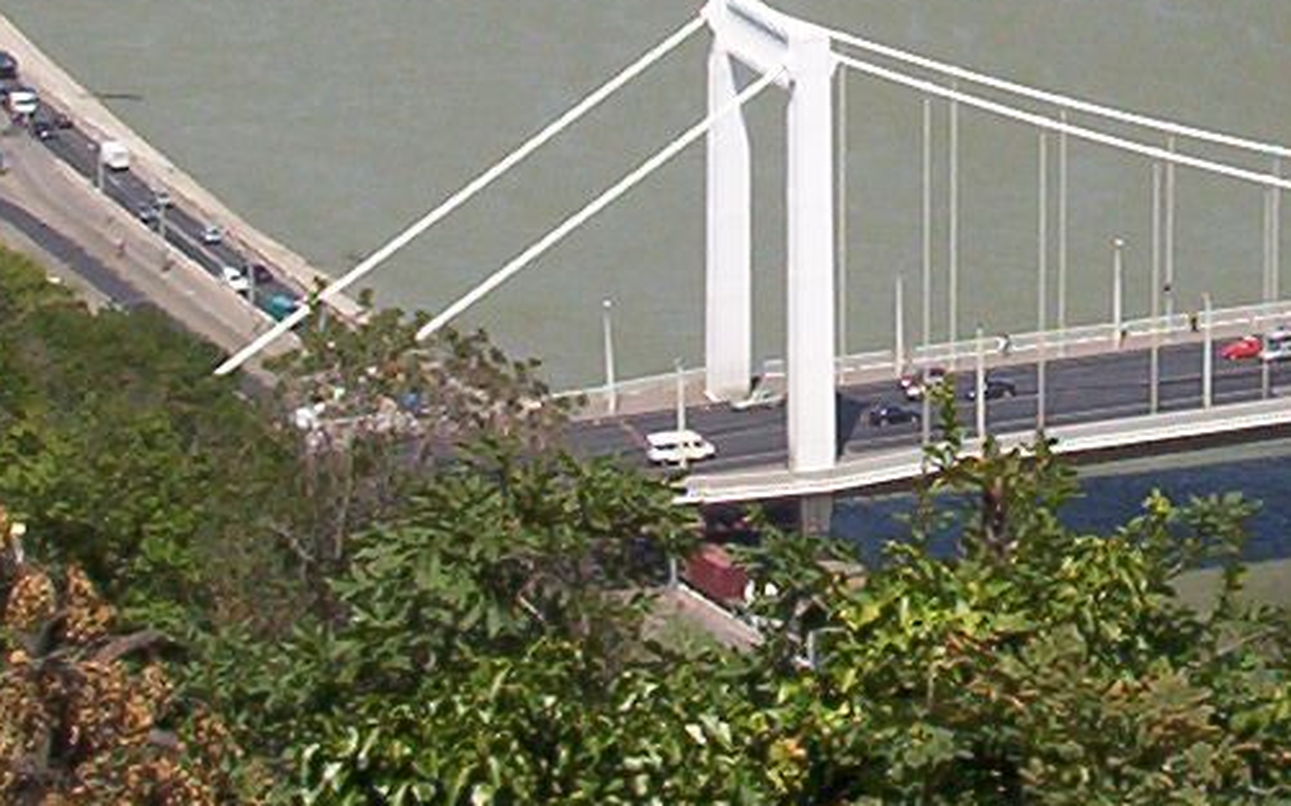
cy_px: -306
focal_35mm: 135
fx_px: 4749
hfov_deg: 15.4
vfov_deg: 9.5
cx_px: 871
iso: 100
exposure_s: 1/1000
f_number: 8
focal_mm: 6
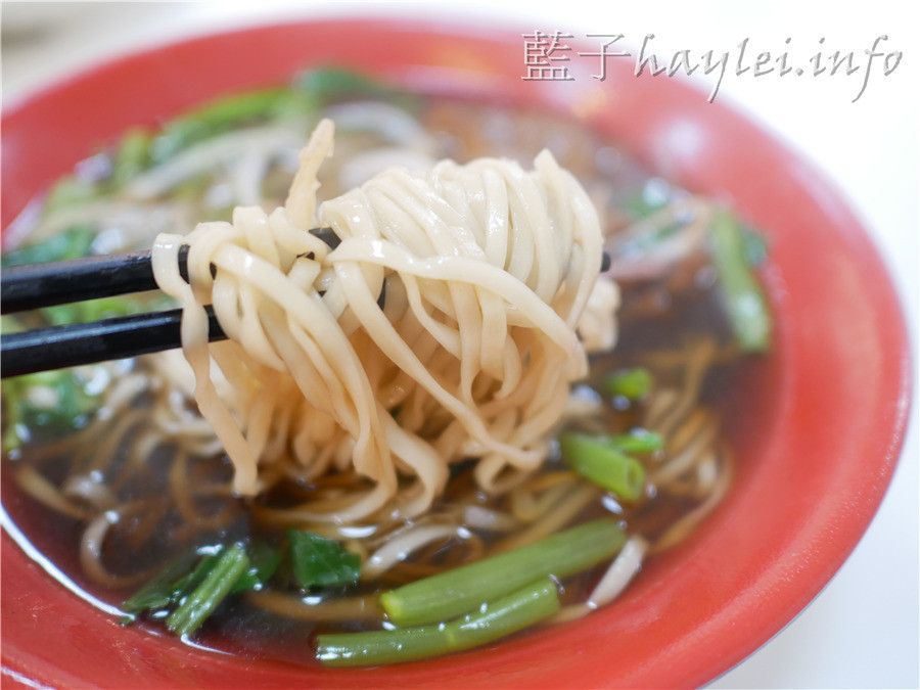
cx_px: 460
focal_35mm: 30
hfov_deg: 60.0
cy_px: 345
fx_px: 797
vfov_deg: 46.8
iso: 400
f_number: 1.7
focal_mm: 15
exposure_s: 1/60
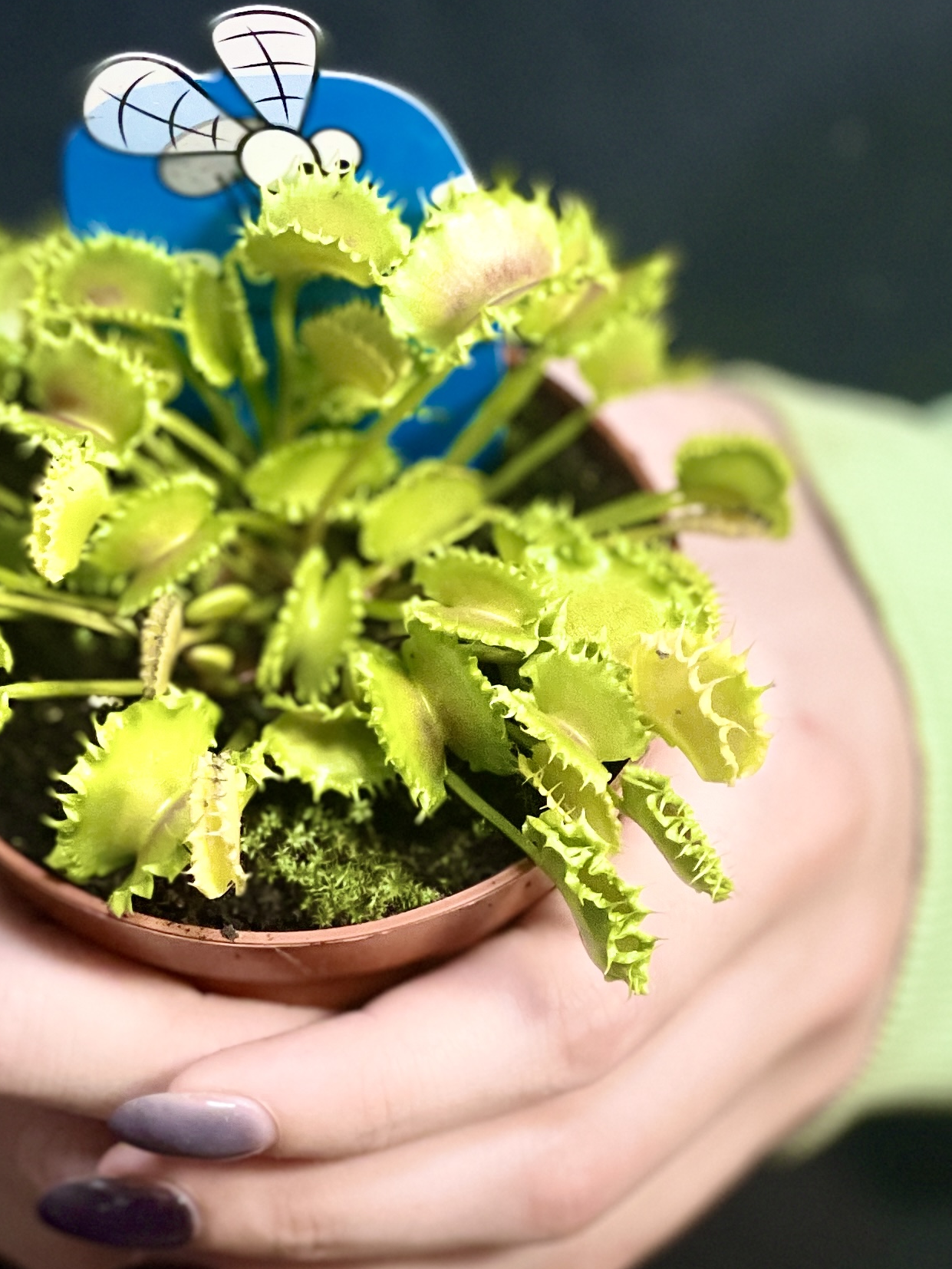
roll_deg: +0.4
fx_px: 5719
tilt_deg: -19.7
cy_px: 358
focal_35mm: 156
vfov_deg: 12.6
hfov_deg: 9.5
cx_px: 220
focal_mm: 7.5
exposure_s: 1/100
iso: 80
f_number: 2.2
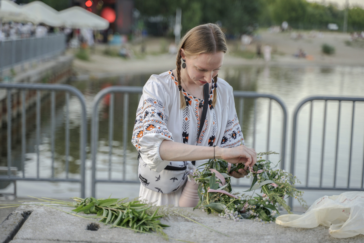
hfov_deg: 28.8
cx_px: 182
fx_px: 708
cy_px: 122
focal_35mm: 70
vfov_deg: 19.5
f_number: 2.8
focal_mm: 70
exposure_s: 1/160
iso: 100
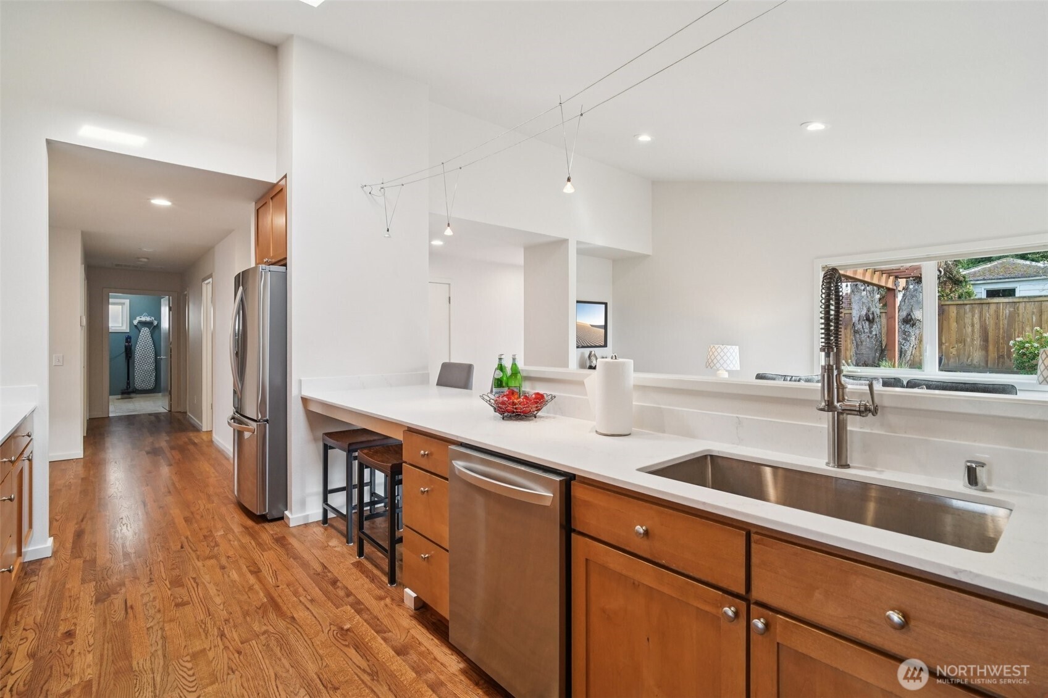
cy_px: 349
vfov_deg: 73.7
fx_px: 466
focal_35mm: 16
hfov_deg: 96.7
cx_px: 524
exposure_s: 1/30
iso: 1600
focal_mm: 16
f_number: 8
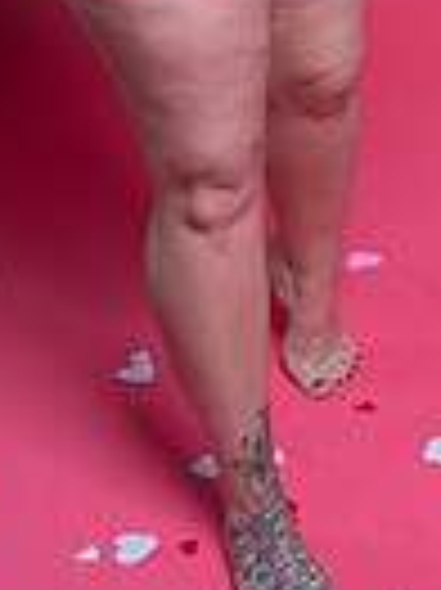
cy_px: -347
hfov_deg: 12.7
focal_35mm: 116
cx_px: 261
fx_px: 1974
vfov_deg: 15.4
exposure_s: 1/160
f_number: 11
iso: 250
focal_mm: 35
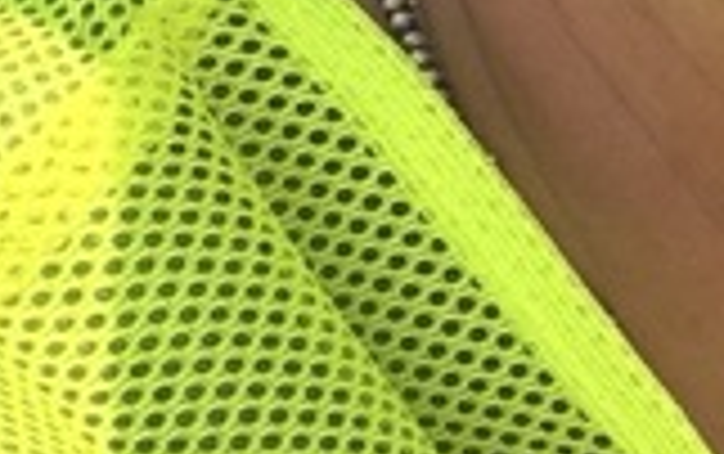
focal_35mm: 253
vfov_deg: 5.2
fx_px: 4997
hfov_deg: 7.6
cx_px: 1884
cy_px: -18
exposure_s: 1/1010
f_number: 1.9
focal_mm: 2.71
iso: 40
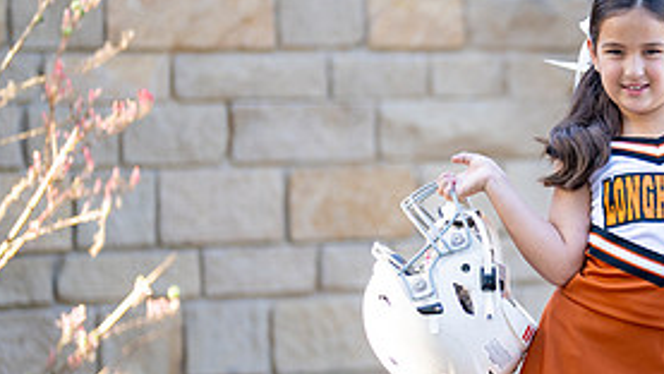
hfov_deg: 15.1
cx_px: 673
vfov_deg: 8.7
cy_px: 243
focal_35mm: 140
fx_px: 2466
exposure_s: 1/1000
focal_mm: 50
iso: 125
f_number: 1.2
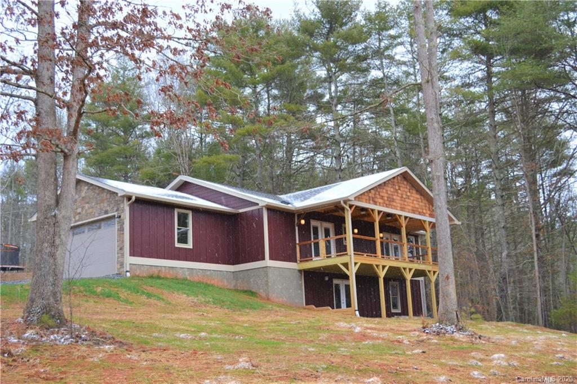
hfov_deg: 45.0
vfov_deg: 30.8
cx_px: 288
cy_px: 192
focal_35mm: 44
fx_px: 697
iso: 160
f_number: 5.6
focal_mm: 29
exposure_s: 1/125
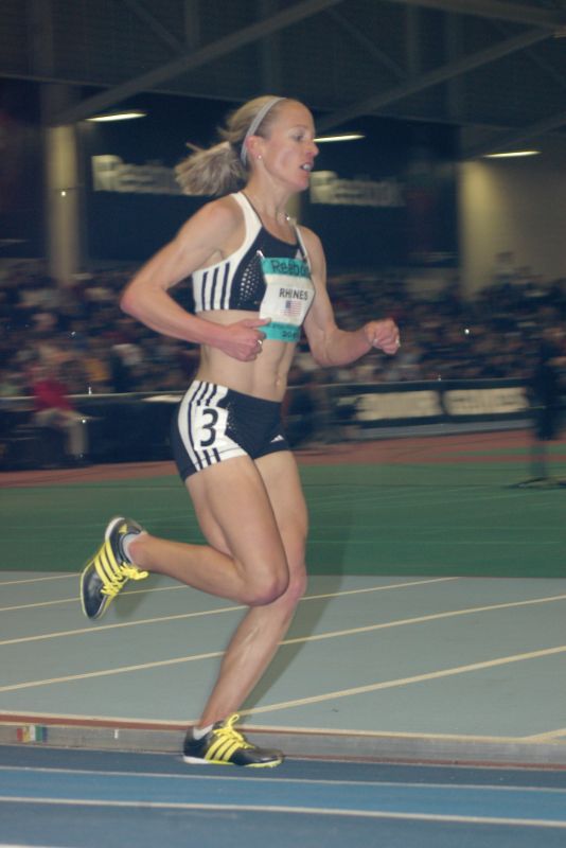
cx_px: 283
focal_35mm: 120
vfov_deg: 17.1
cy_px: 424
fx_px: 2827
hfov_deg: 11.4
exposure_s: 1/125
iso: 800
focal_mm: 80
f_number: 6.3
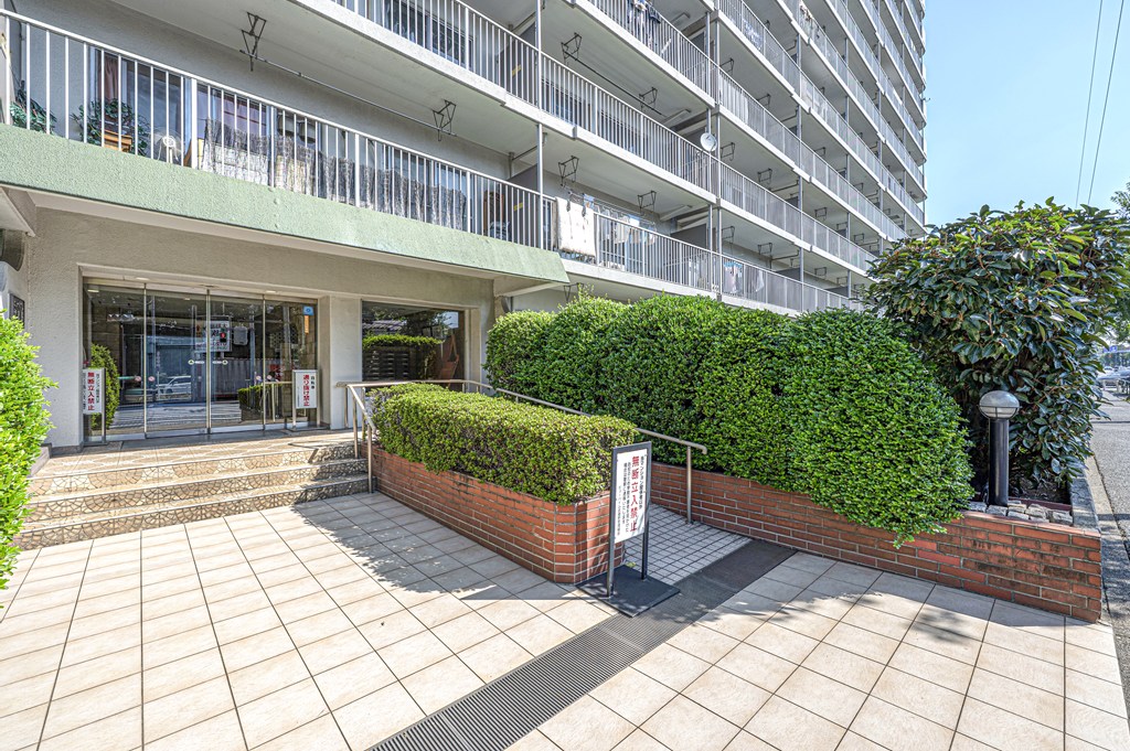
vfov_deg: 81.1
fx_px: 439
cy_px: 376
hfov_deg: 104.3
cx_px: 565
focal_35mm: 14
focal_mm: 14
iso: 64
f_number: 8
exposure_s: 1/125
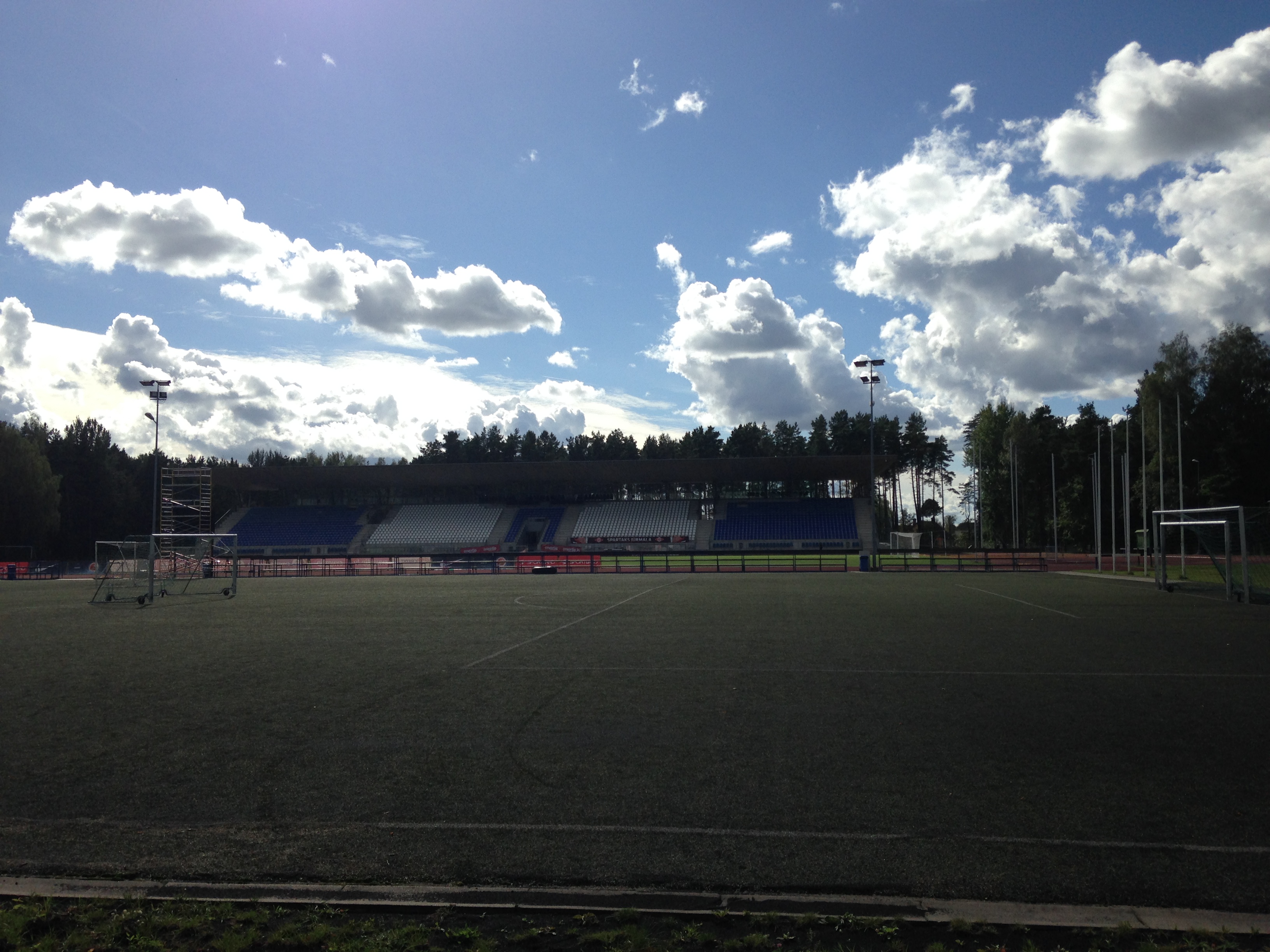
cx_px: 635
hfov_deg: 55.4
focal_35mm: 33
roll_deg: +1.1
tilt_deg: +2.2
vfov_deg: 42.9
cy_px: 476
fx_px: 1211
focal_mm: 4.12
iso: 50
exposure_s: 1/3390
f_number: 2.4
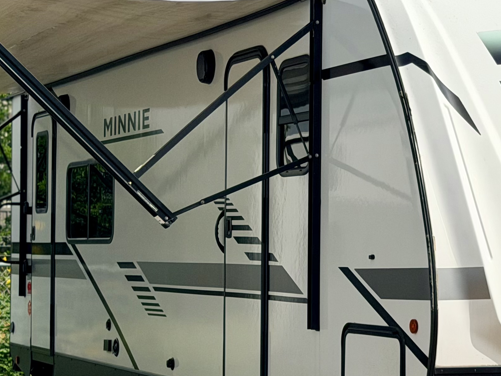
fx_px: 1752
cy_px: 267
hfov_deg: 16.2
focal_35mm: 121
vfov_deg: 12.2
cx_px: 348
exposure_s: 1/9901
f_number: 1.78
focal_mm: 6.76
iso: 64
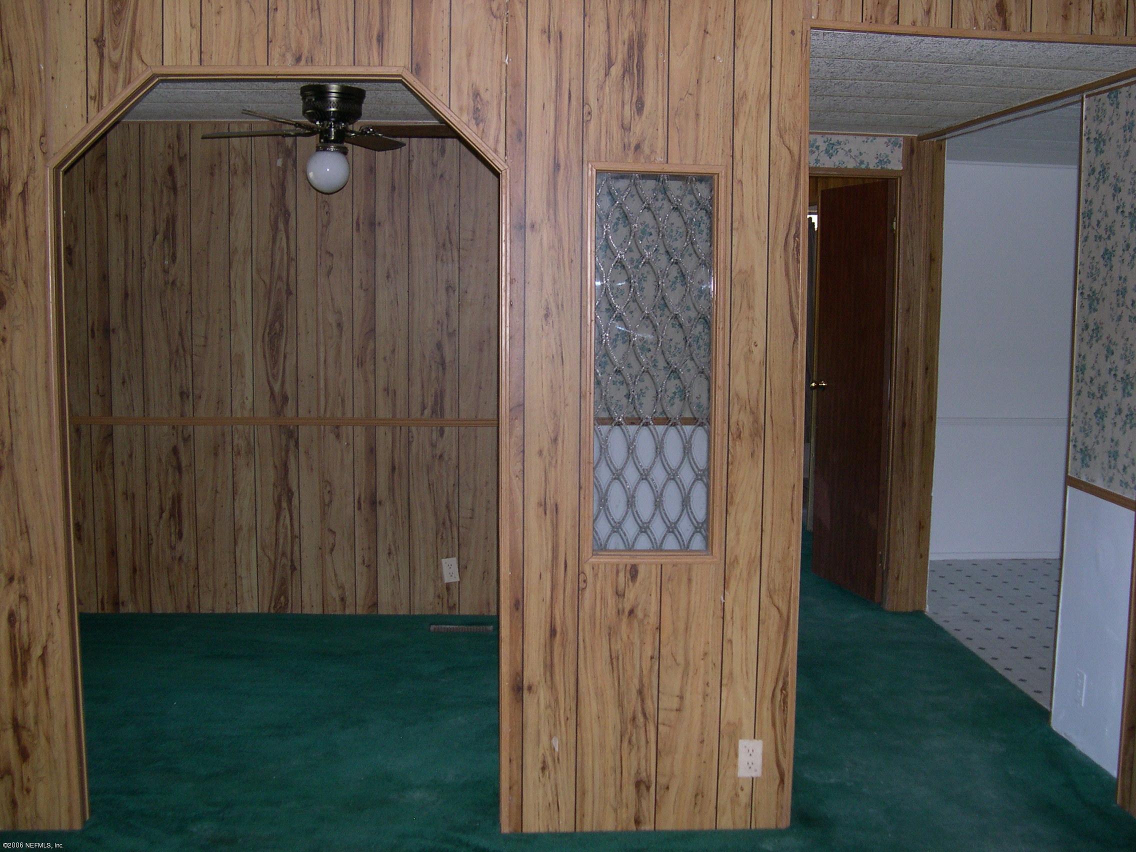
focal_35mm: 38
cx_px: 568
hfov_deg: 49.0
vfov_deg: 37.7
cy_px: 426
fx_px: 1247
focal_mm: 8
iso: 173
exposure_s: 1/60
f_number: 2.8
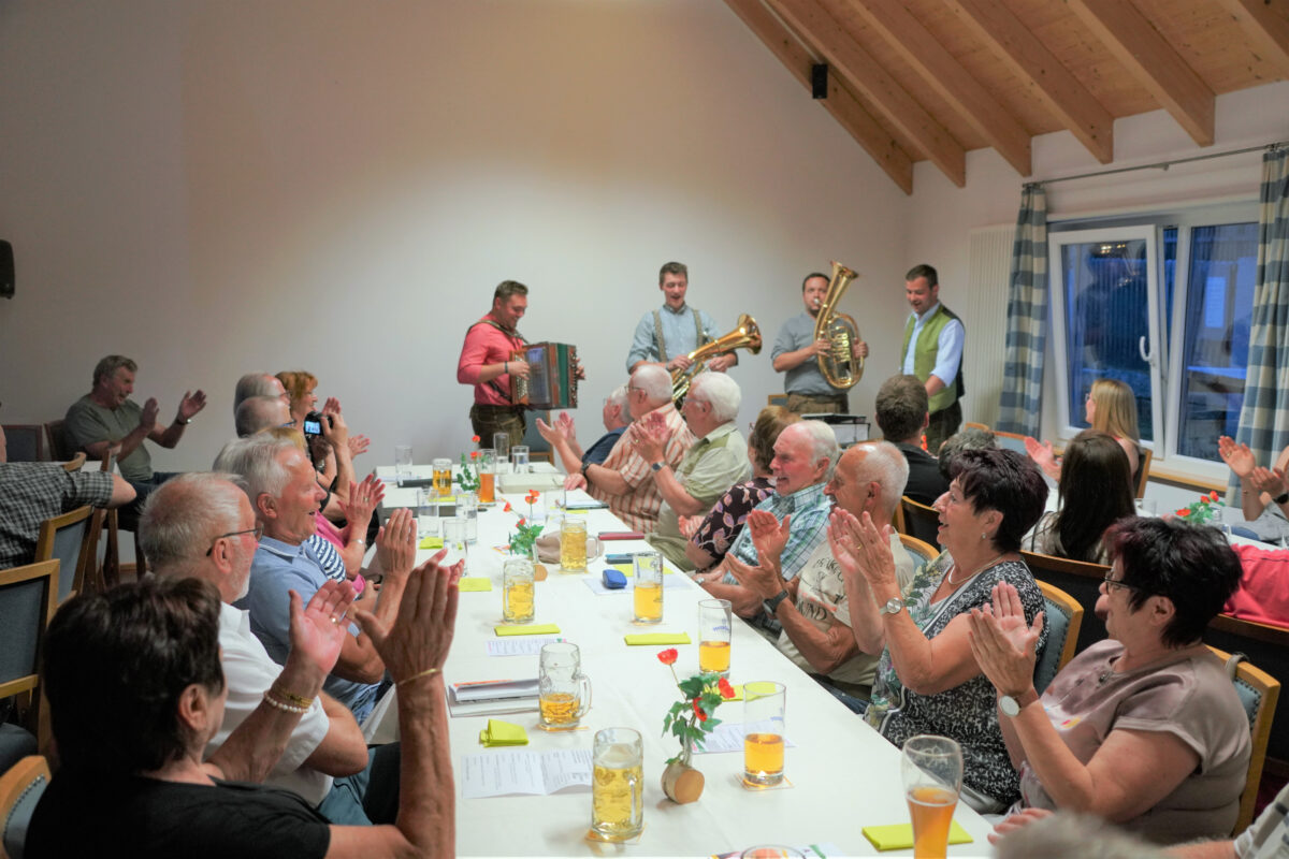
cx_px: 644
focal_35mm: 34
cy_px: 430
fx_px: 1217
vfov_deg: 38.9
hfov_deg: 55.8
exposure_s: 1/160
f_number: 4
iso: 2000
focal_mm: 34
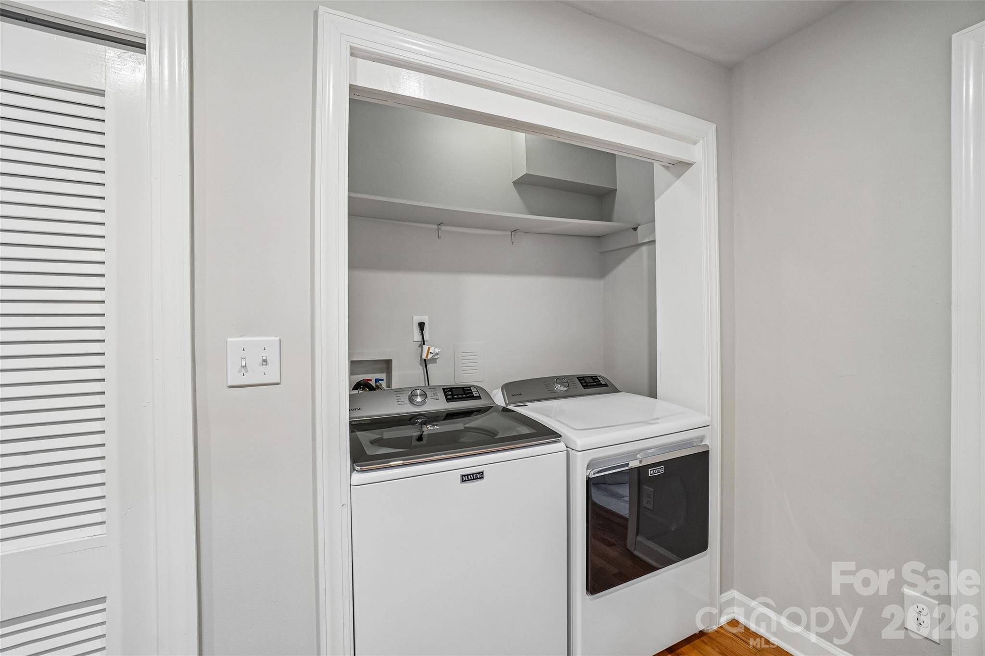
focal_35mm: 15
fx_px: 410
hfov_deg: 100.4
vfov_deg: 77.3
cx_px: 492
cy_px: 328
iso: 400
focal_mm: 10
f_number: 8
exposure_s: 1/8
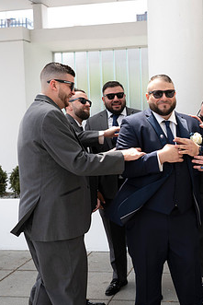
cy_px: 156
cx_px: 174
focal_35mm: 49
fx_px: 414
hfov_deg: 26.8
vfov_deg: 40.3
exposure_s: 1/250
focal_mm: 28
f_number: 2.8
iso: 50
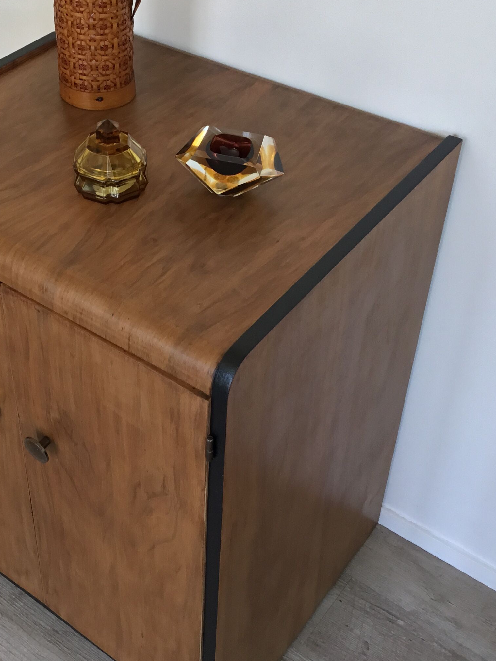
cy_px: 267
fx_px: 955
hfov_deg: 28.8
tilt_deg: -38.8
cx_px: 150
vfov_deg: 38.0
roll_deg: -1.1
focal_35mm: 50
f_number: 2.4
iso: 50
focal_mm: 3.3
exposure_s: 1/33
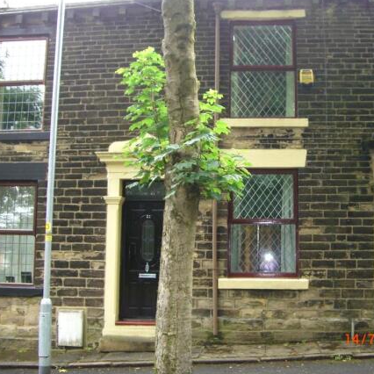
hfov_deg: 36.5
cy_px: 187
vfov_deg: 36.8
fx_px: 562
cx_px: 245
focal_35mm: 46
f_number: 2.8
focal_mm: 7.9
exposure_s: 1/100
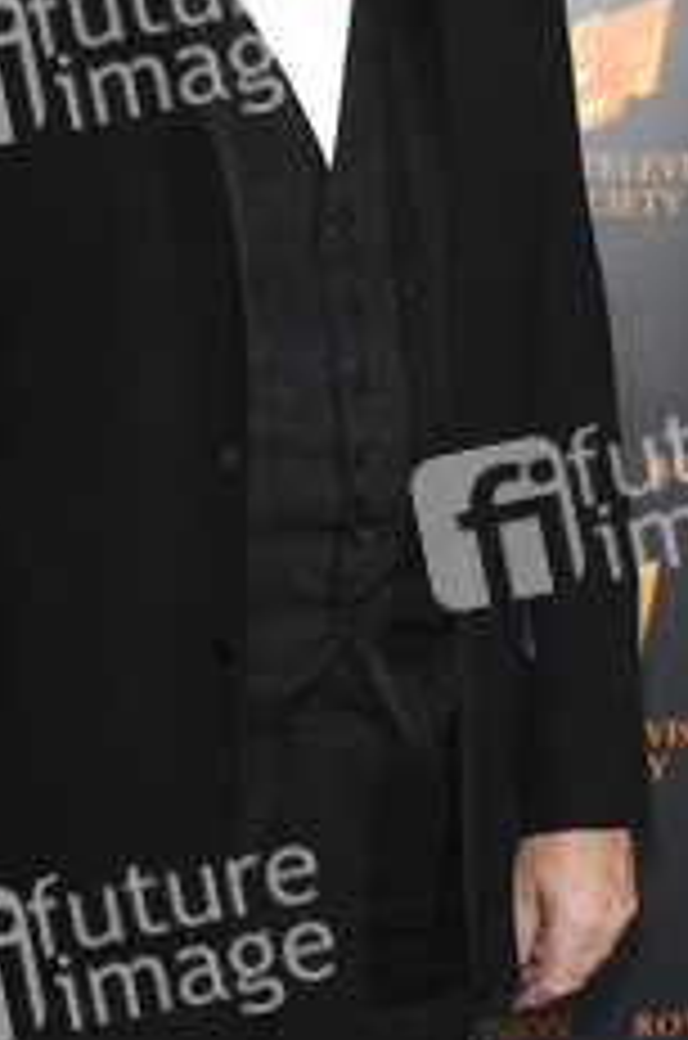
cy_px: 279
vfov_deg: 9.9
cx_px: 234
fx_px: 5989
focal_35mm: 208
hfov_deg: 6.6
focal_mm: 80
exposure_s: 1/160
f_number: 4.5
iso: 400
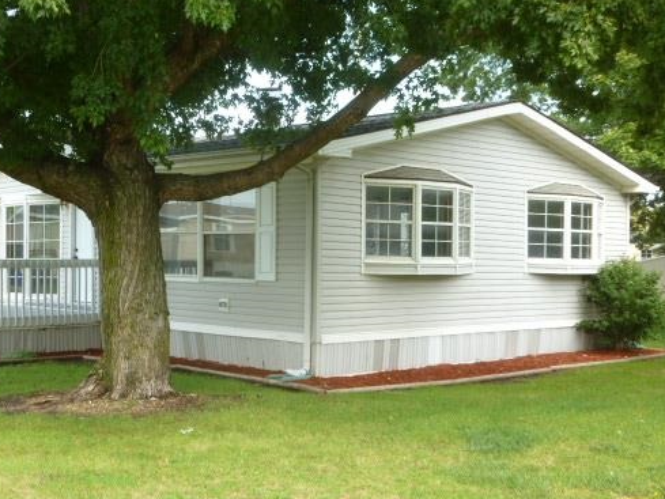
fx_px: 980
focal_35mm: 51
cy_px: 271
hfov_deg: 37.2
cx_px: 241
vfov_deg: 28.6
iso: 100
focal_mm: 6.9
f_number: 3.7
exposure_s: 1/160
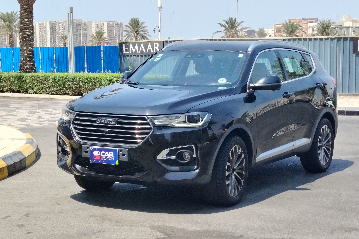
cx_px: 180
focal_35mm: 74
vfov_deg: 18.4
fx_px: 738
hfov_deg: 27.3
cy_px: 125
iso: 100
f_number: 1.75
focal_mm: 5.25
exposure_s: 1/593
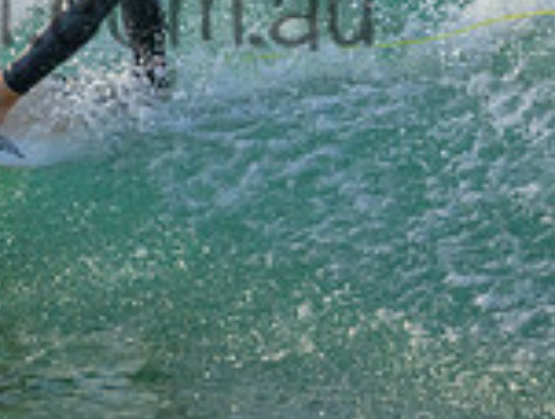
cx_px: -15
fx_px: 27241
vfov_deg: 0.9
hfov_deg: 1.2
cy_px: -39
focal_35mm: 1695
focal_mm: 460
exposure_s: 1/2000
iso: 2500
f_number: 11
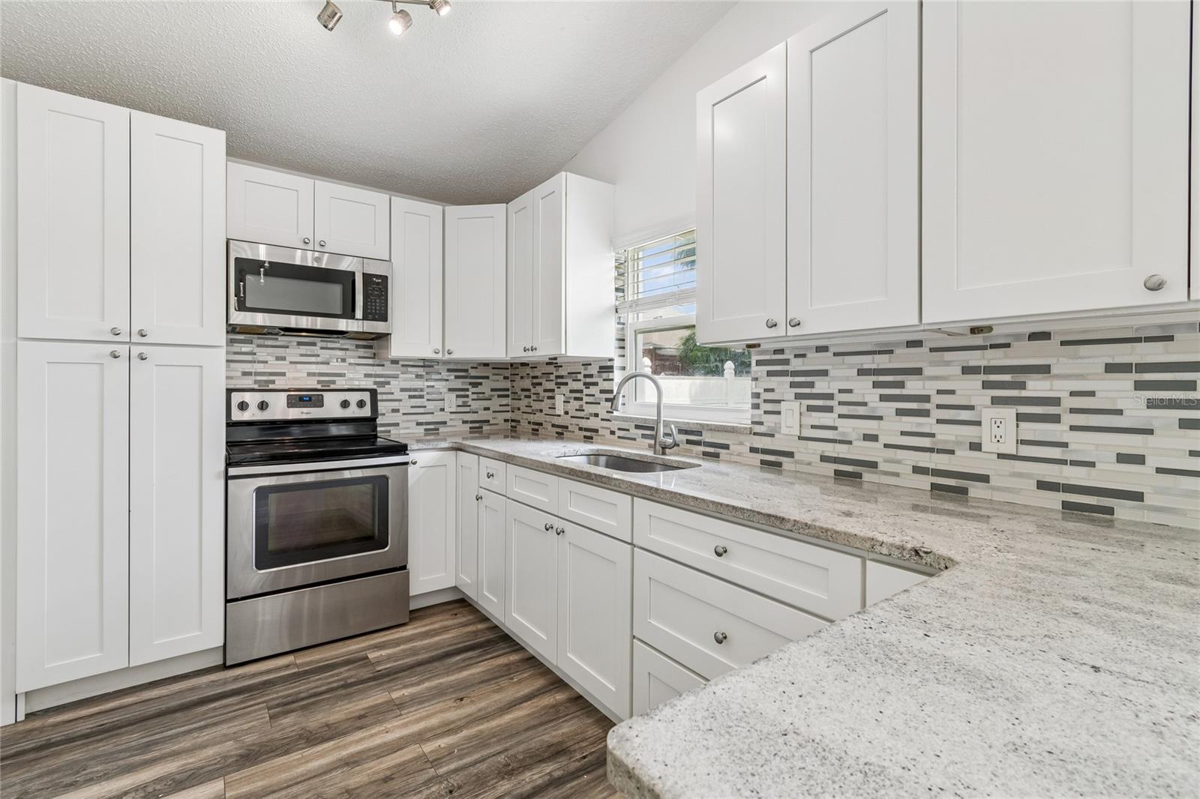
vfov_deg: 77.3
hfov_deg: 100.4
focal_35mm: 15
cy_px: 400
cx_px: 600
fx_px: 500
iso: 100
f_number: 8
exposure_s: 1/8
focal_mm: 10
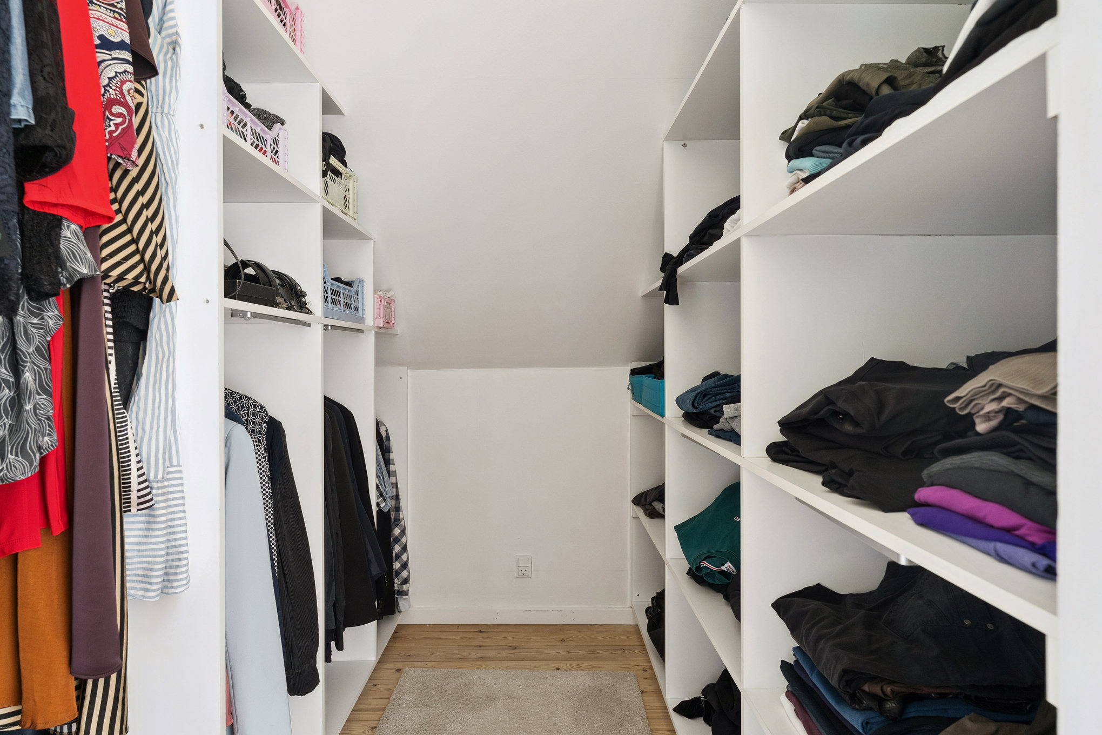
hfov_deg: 87.8
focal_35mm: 19
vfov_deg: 65.4
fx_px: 572
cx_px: 551
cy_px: 368
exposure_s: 1/6
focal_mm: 18.7
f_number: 6.3
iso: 800
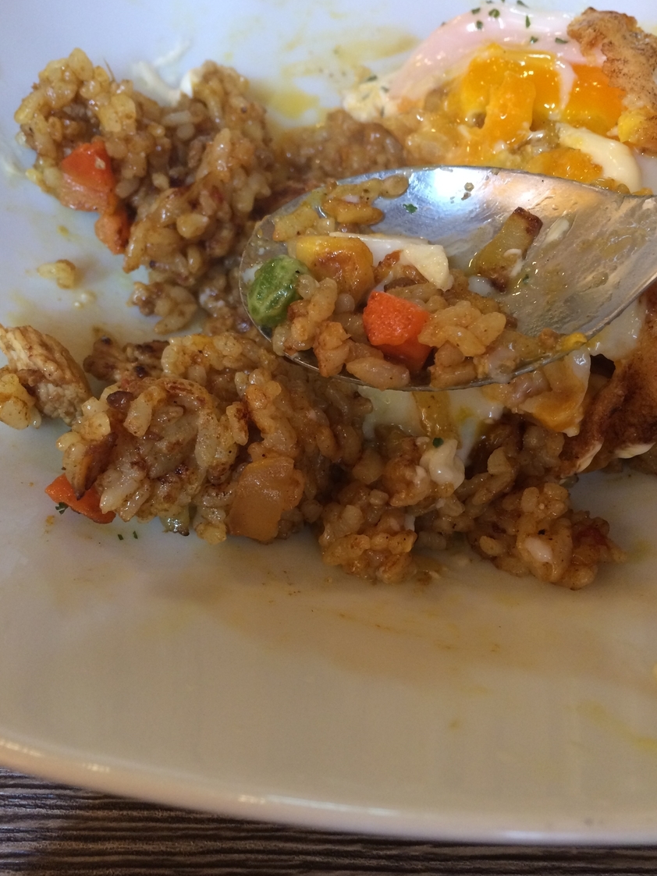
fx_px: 785
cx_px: 345
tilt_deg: -61.7
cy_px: 432
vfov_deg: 58.4
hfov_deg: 45.4
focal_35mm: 31
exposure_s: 1/30
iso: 125
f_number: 2.2
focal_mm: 4.15
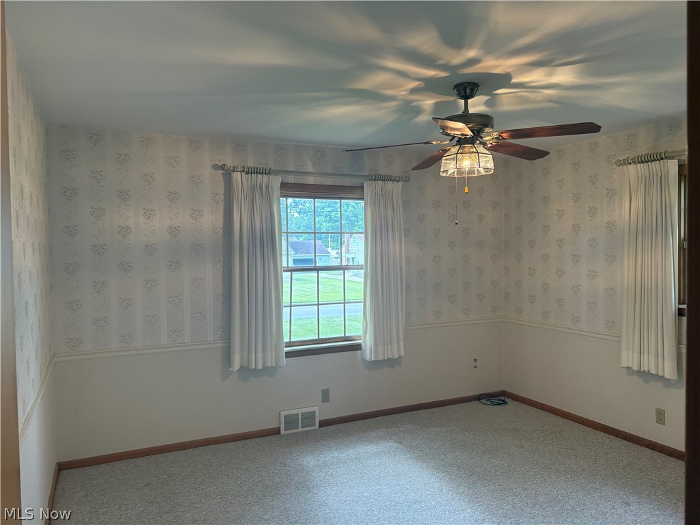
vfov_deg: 53.1
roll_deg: +0.8
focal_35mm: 26
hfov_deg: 67.3
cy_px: 262
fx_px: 526
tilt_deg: -1.8
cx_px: 350
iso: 160
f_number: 1.6
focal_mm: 5.96
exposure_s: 1/120
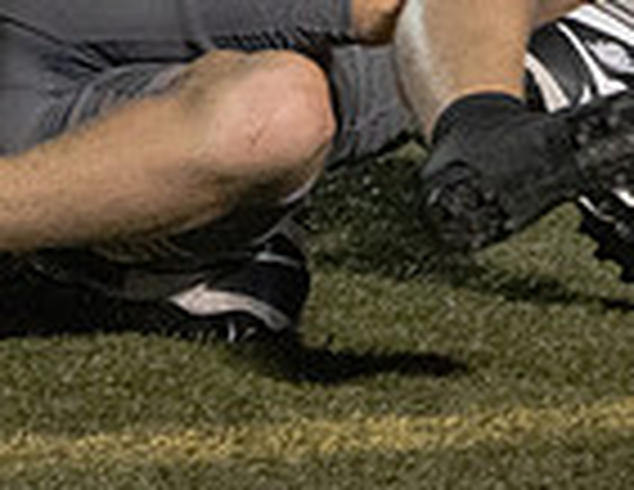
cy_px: -450
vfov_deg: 3.1
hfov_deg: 4.0
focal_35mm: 491
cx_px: 613
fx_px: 9093
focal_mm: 100
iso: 16000
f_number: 5.6
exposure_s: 1/1000
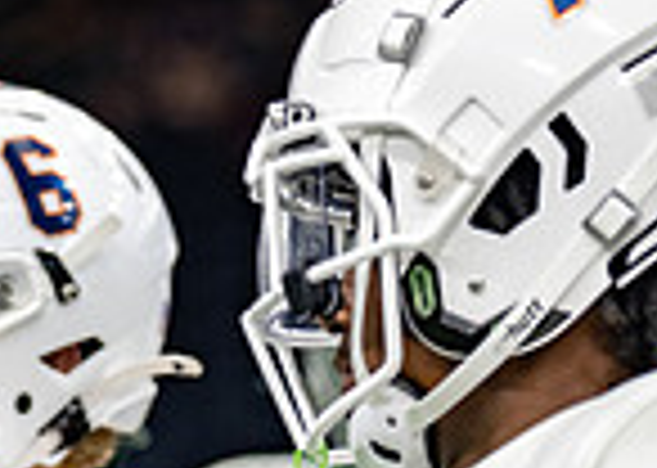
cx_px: -140
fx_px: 9470
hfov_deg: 4.0
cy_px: 770
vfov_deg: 2.8
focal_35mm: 508
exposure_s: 1/320
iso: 1000
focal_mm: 117
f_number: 2.8
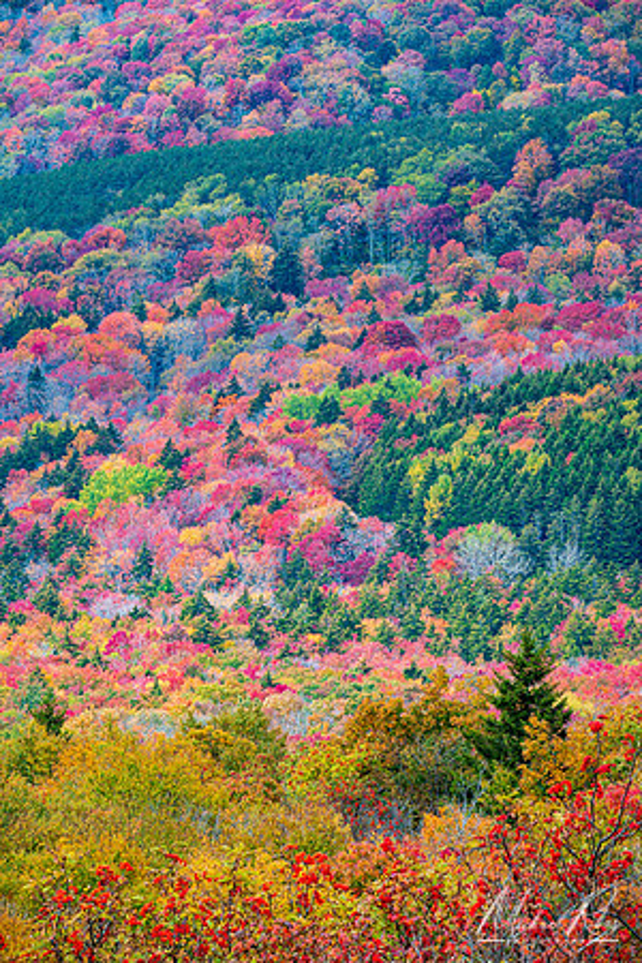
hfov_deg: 5.7
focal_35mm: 240
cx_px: 321
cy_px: 482
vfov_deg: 8.6
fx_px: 6419
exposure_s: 1/40
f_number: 13
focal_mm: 160
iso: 100
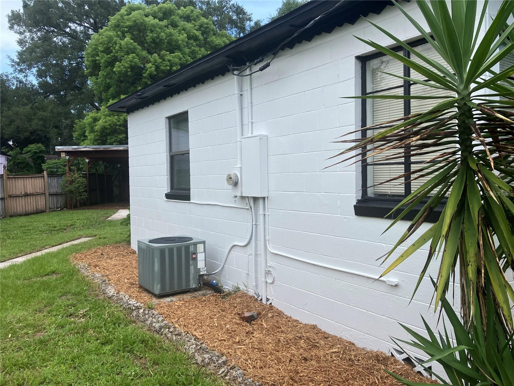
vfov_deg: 49.7
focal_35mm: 28
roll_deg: +0.7
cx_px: 257
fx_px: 416
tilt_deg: -0.7
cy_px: 193
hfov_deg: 63.4
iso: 32
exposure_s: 1/1245
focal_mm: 3.99
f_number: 1.8
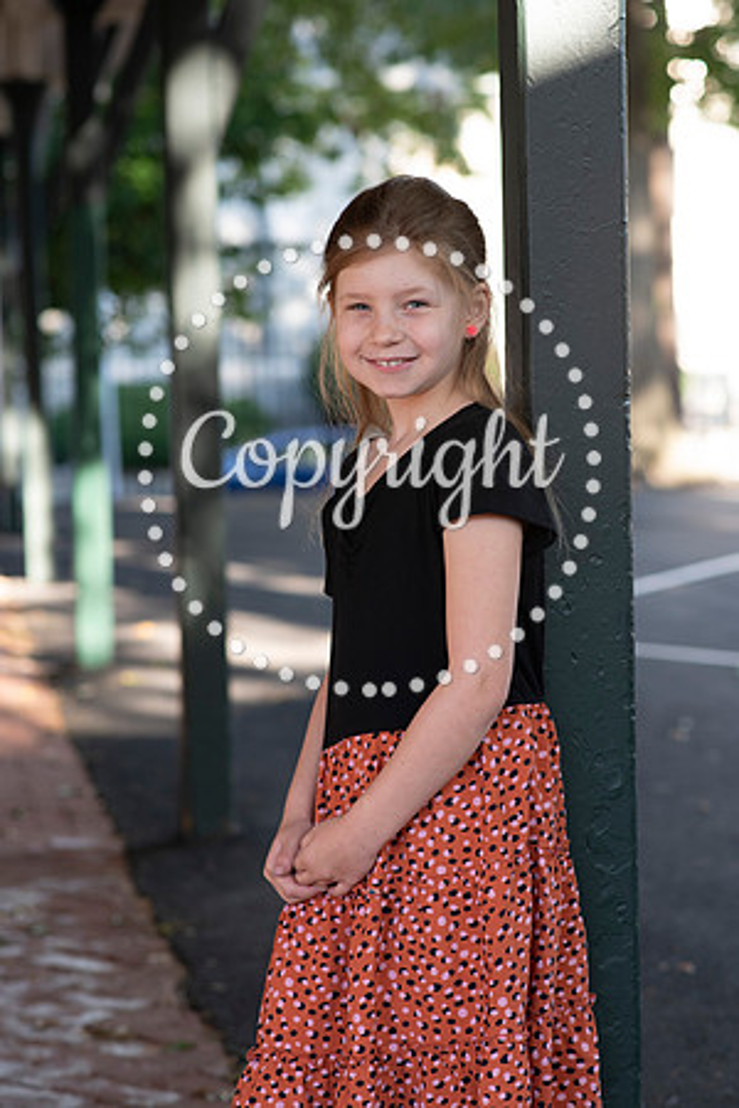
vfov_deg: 23.9
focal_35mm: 85
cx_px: 370
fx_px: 2617
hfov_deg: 16.1
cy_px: 554
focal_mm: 85
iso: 640
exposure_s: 1/320
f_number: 4
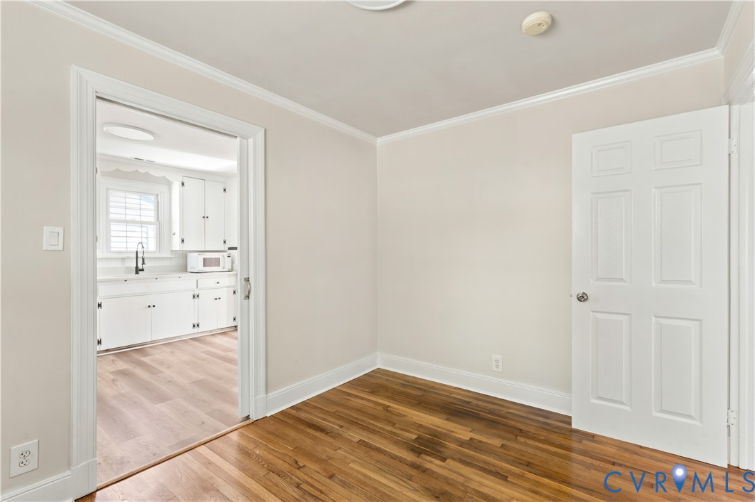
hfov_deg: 96.8
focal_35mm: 16
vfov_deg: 73.7
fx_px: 335
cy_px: 251
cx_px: 378
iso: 320
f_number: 9
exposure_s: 1/1.25
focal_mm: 16
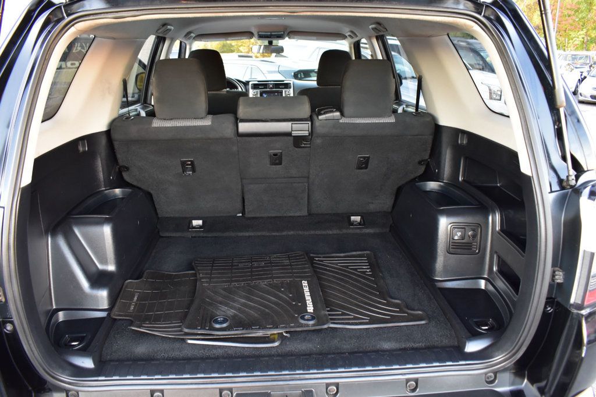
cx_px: 298
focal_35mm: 27
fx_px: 447
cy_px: 198
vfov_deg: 47.9
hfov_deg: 67.4
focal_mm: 18
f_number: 6.3
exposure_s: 1/15
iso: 1000
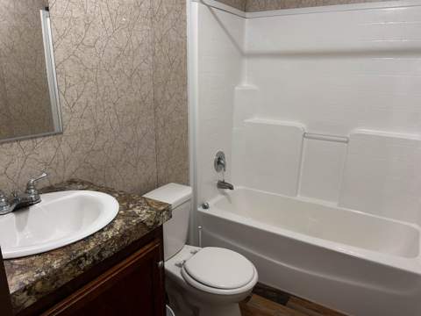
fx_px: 316
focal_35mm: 26
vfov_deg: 53.1
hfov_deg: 67.3
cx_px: 210
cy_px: 158
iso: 160
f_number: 1.5
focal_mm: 5.7
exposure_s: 1/60
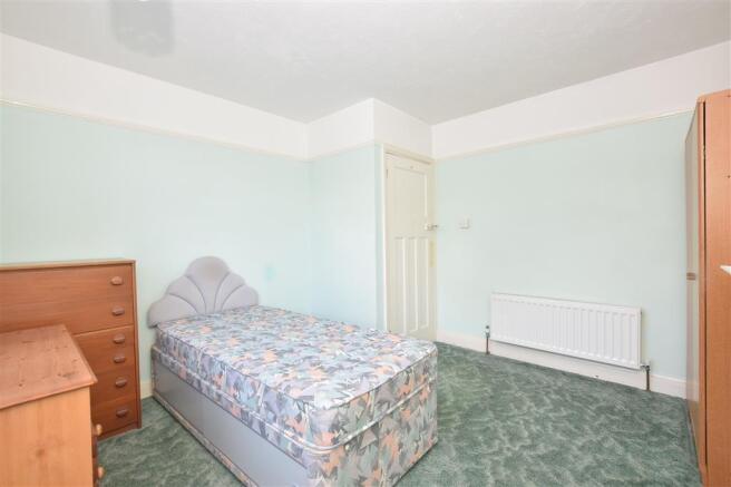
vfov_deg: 77.3
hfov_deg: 100.4
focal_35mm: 15
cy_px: 244
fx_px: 304
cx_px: 366
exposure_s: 1/15
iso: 500
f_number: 9
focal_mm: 10
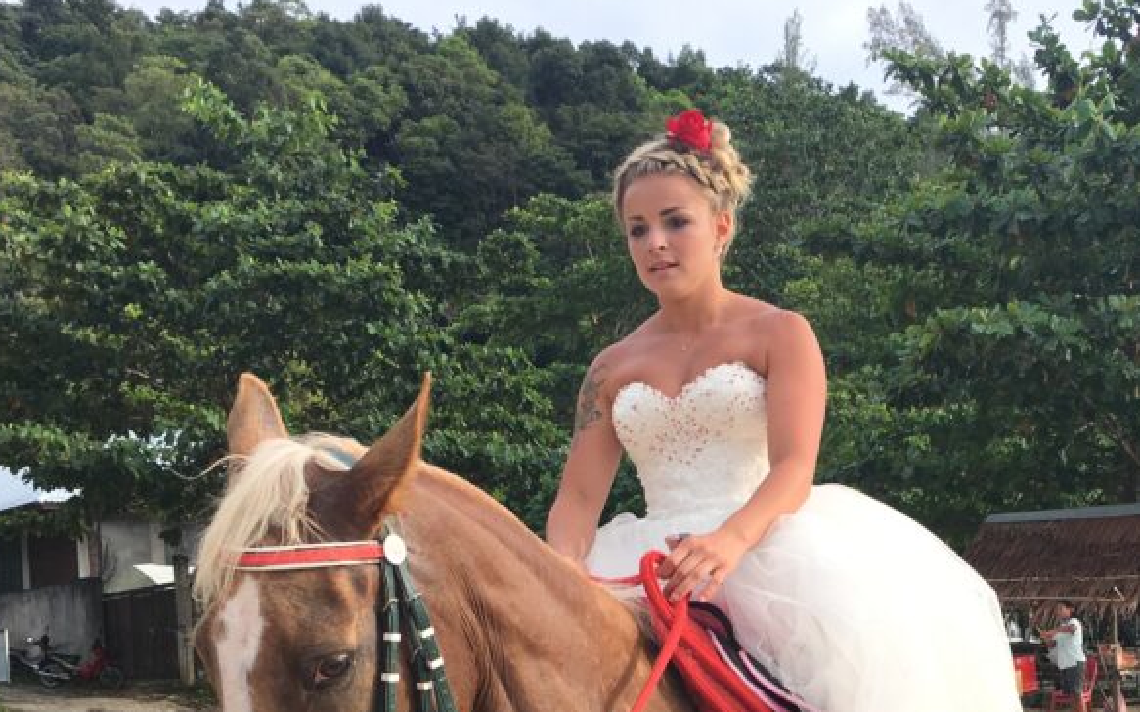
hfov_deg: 36.8
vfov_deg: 23.0
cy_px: 710
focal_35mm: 54
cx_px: 821
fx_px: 1677
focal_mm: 4.15
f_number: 2.2
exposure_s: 1/699
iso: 25
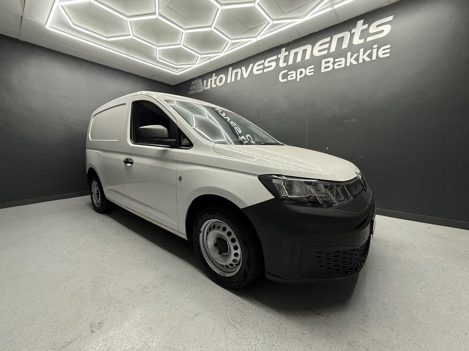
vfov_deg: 85.7
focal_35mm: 14
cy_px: 176
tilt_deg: -5.4
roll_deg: +0.6
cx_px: 234
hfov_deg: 102.1
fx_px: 190
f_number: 2.2
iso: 125
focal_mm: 2.22
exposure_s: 1/100
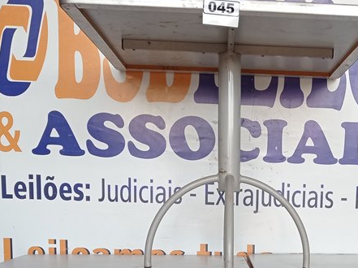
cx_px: 262
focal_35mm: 65
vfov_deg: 21.8
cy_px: 267
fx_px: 672
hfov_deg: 29.4
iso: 106
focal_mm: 4.7
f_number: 1.79
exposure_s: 1/325
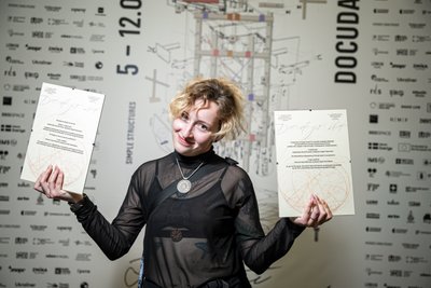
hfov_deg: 48.4
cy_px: 144
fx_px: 480
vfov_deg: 33.4
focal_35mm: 40
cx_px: 216
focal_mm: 38.5
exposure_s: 1/160
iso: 1250
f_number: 2.8
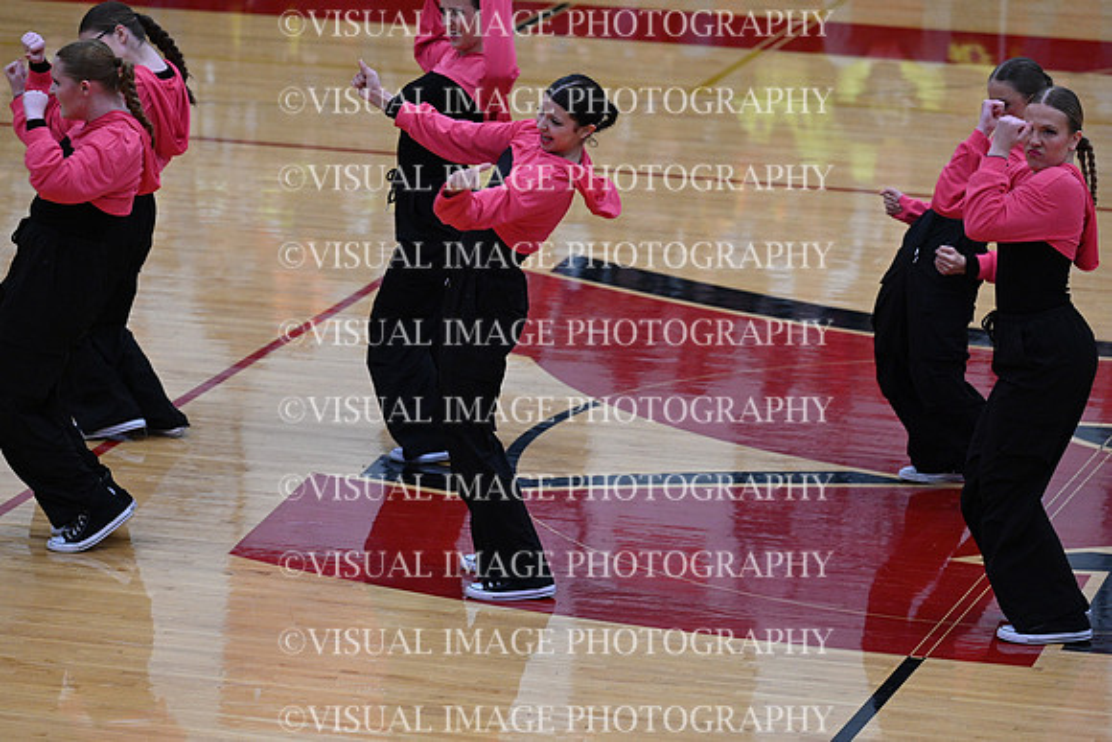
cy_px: 371
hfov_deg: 11.4
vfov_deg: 7.6
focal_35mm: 180
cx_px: 556
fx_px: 5561
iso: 4000
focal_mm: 180
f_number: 4
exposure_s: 1/400
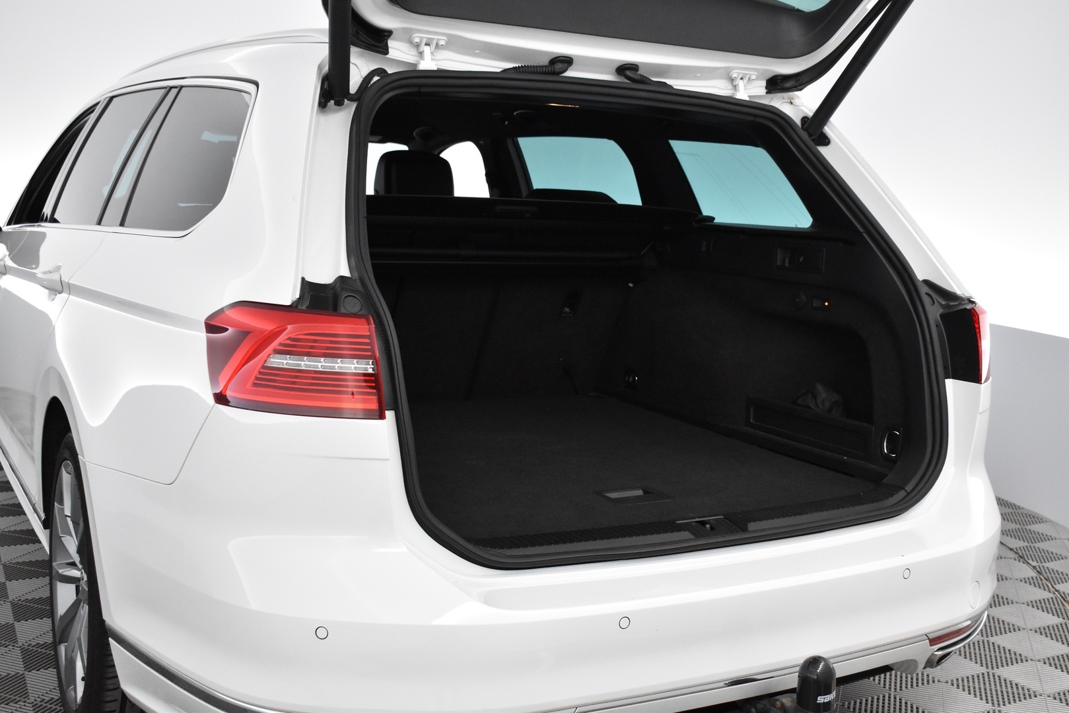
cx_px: 534
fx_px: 1158
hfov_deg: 49.5
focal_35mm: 39
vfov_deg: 34.2
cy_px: 356
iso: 3200
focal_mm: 26
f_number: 5.6
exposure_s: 1/125
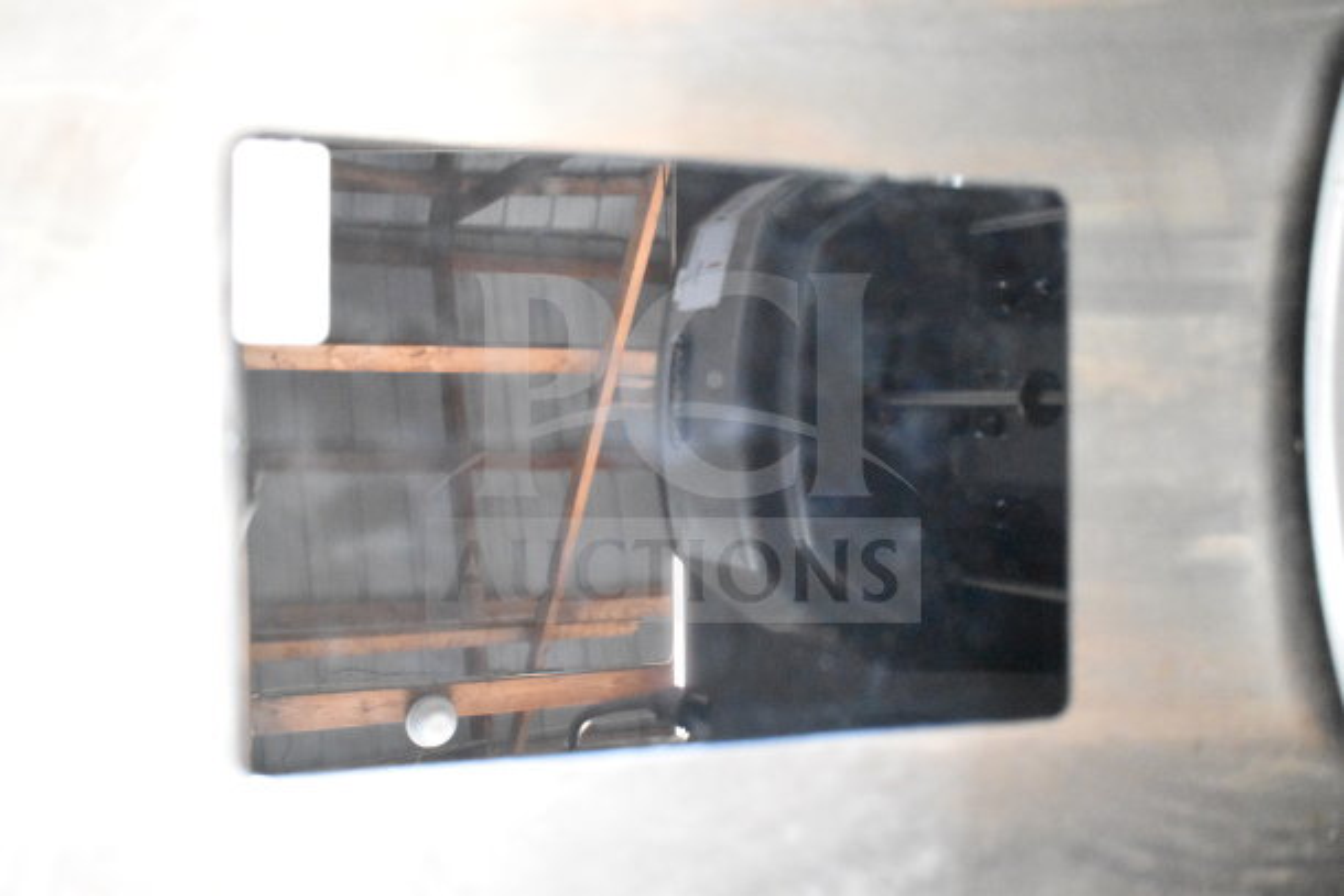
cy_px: 448
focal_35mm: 38
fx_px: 1400
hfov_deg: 51.3
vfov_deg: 35.5
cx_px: 672
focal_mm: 25
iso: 16000
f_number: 4
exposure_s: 1/40
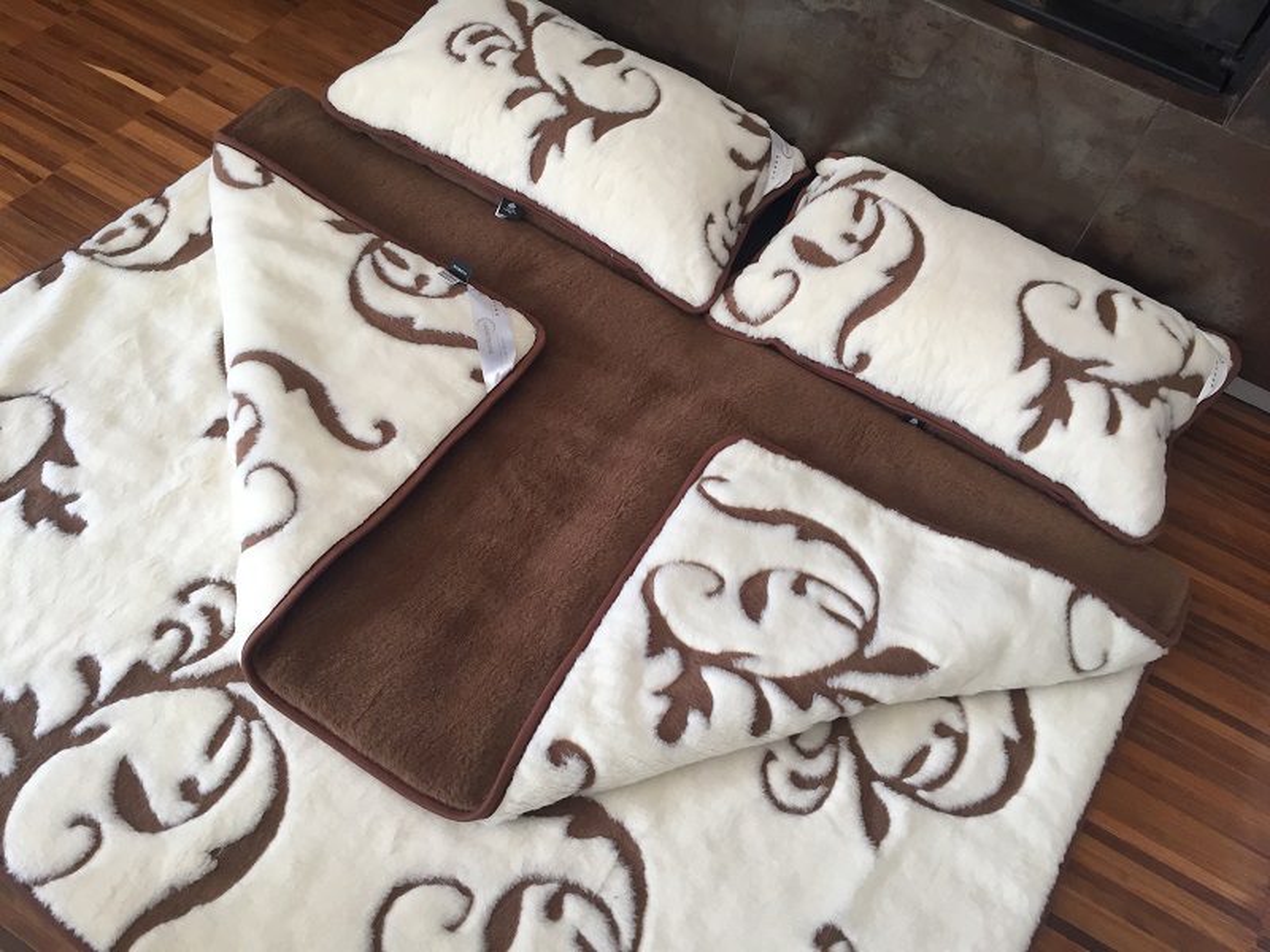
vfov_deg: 48.2
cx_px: 635
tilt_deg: -54.4
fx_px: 1064
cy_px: 476
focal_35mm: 29
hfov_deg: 61.7
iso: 40
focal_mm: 4.15
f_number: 2.2
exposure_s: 1/33
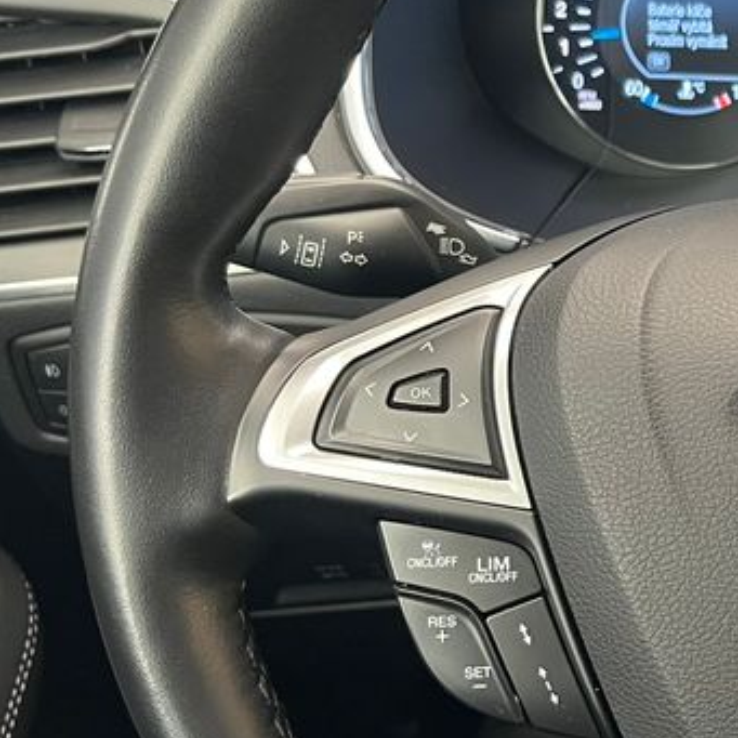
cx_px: 894
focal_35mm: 69
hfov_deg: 22.9
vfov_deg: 25.0
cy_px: 405
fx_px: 1664
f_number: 1.6
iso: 400
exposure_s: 1/60
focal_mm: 5.1
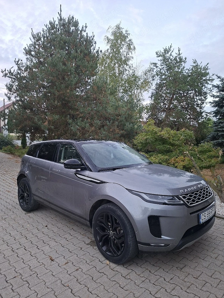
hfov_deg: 58.9
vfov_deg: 73.9
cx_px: 112
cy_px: 149
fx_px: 198
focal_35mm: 23
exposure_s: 1/100
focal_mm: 5.54
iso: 125
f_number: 1.8
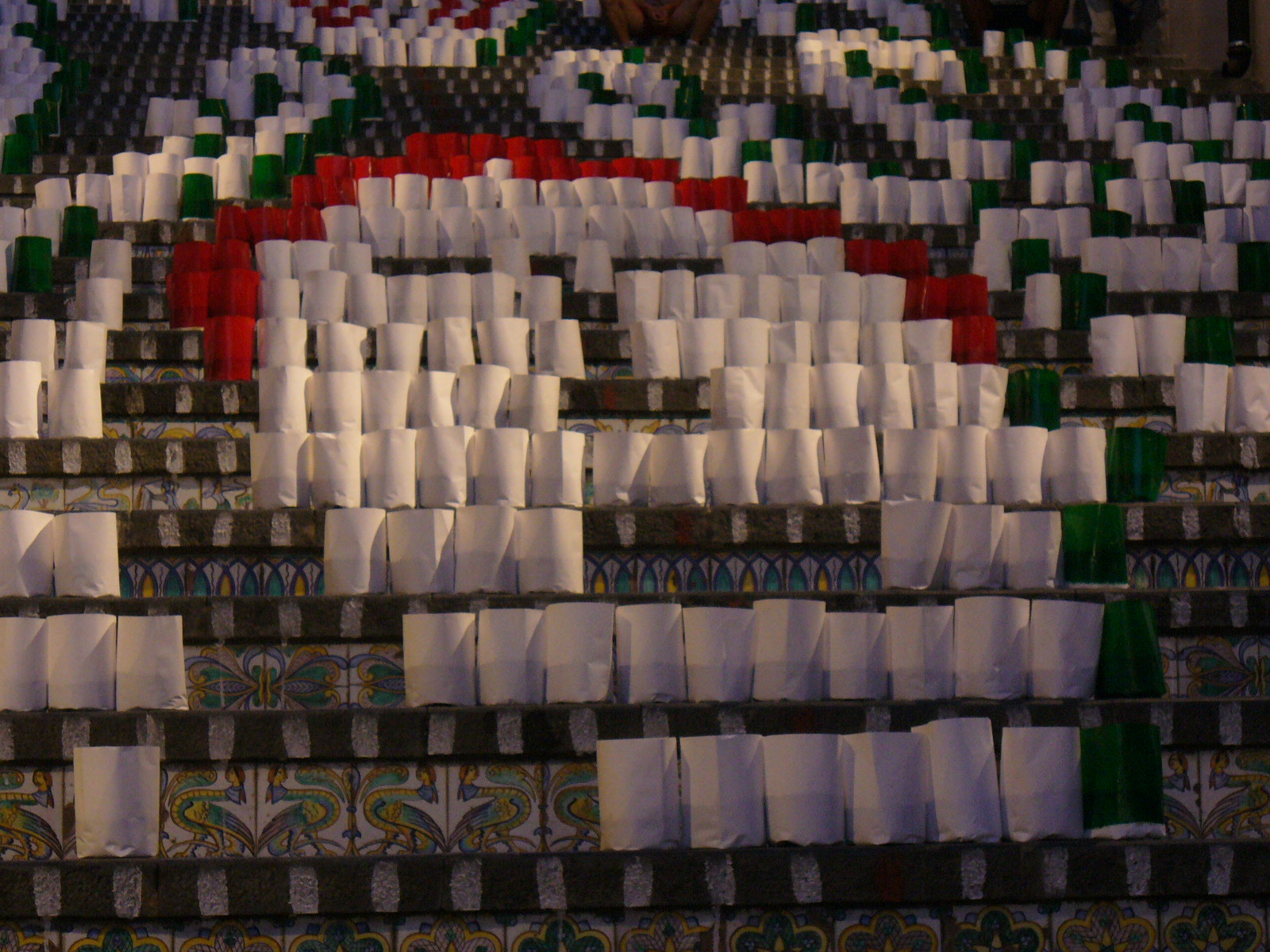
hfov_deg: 17.7
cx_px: 635
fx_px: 4072
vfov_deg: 13.3
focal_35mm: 111
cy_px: 476
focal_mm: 18.3
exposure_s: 1/8
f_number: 3.6
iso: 200
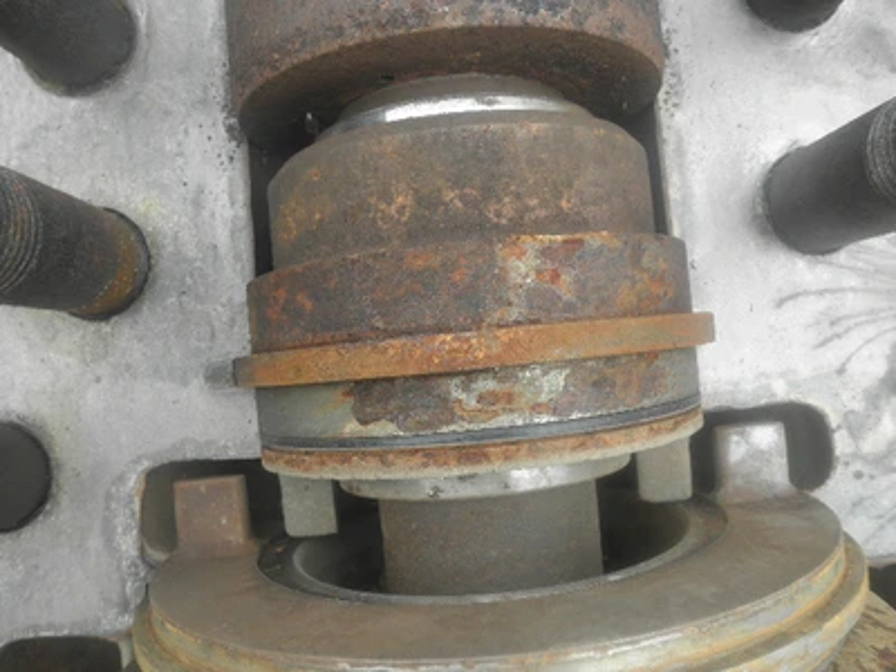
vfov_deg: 49.7
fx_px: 725
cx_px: 448
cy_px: 336
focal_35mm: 28
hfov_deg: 63.4
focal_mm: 5
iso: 64
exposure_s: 1/320
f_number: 3
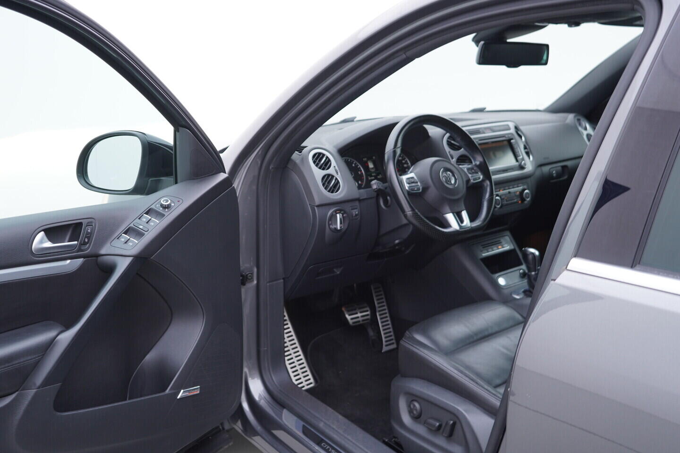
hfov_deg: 53.1
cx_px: 340
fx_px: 680
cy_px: 226
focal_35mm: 36
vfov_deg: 36.9
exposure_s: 1/40
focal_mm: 24
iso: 125
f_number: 2.8
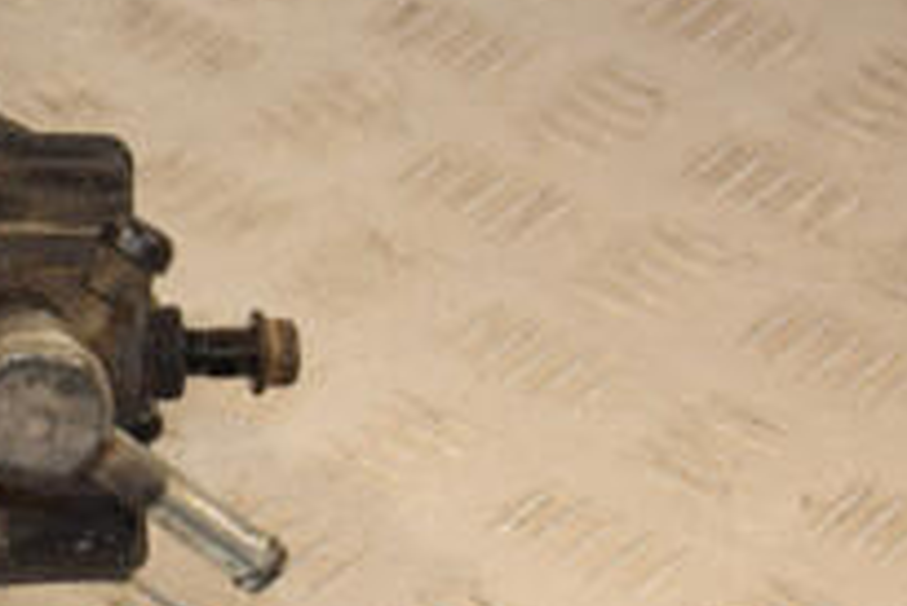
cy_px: 248
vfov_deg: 7.5
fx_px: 4639
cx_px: -398
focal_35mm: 184
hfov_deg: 10.8
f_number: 5.6
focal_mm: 42
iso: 800
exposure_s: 1/200
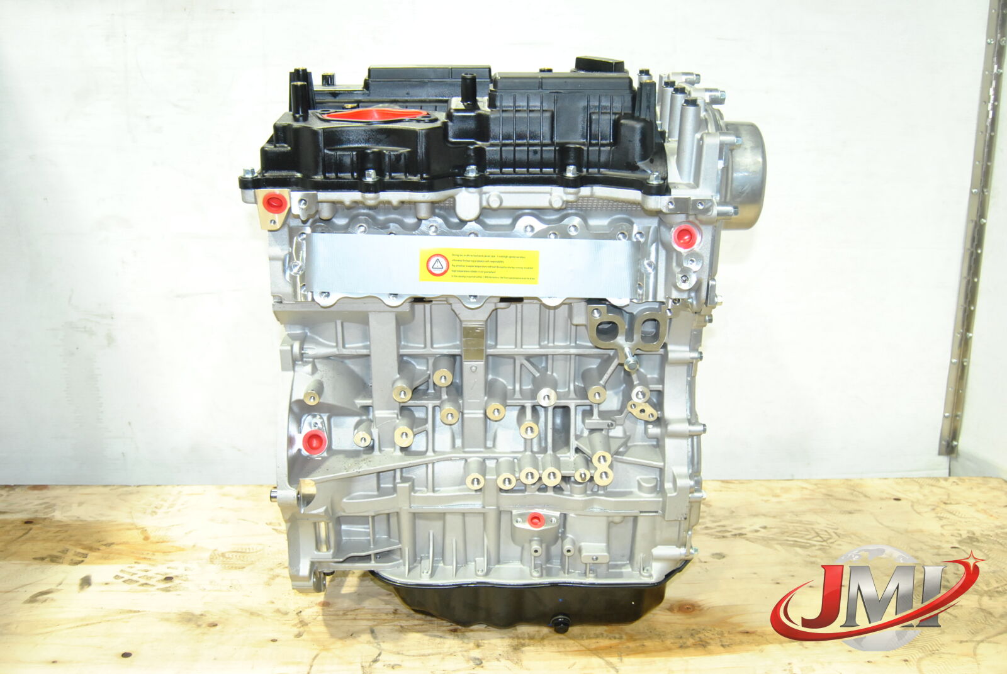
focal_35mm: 34
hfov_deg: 55.1
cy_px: 337
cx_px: 504
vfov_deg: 38.5
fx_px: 966
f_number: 5
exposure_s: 1/100
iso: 800
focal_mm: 23
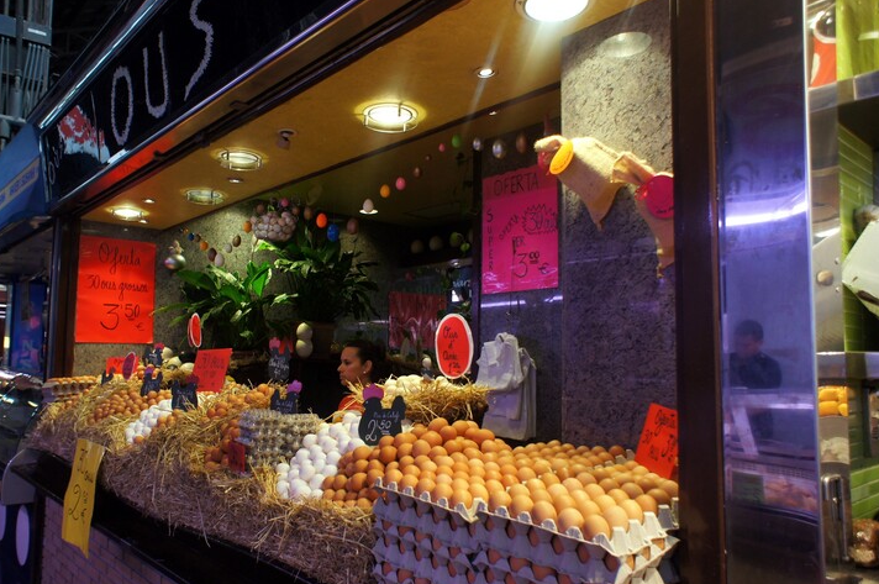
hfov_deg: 67.3
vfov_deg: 47.8
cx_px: 398
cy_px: 314
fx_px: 658
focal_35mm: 27
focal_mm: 16
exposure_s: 1/160
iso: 400
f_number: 4
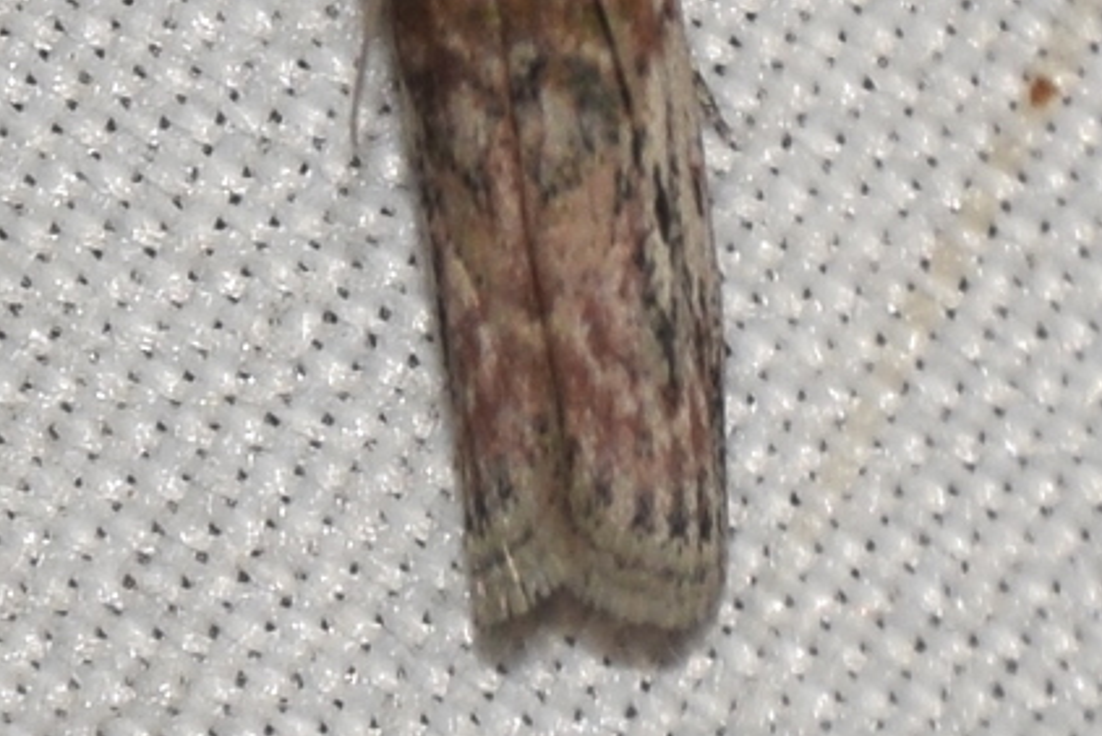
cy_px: 94
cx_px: 534
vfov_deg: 2.9
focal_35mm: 476
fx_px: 14580
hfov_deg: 4.3
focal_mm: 140
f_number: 13
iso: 100
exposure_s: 1/160
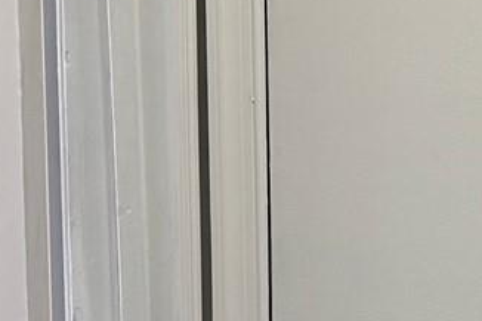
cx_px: 1031
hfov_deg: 11.5
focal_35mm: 157
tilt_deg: -6.5
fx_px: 2101
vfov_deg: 8.7
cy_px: 333
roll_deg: -1.8
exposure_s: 1/60
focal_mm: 6.76
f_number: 1.78
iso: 125
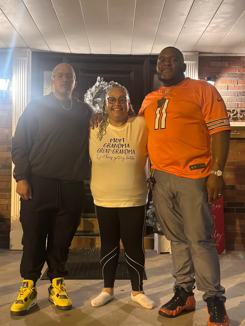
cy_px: 163
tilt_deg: +2.3
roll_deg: -1.6
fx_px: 453
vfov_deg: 39.6
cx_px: 122
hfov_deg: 30.3
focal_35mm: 48
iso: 800
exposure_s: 1/24
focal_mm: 6.86
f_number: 1.78
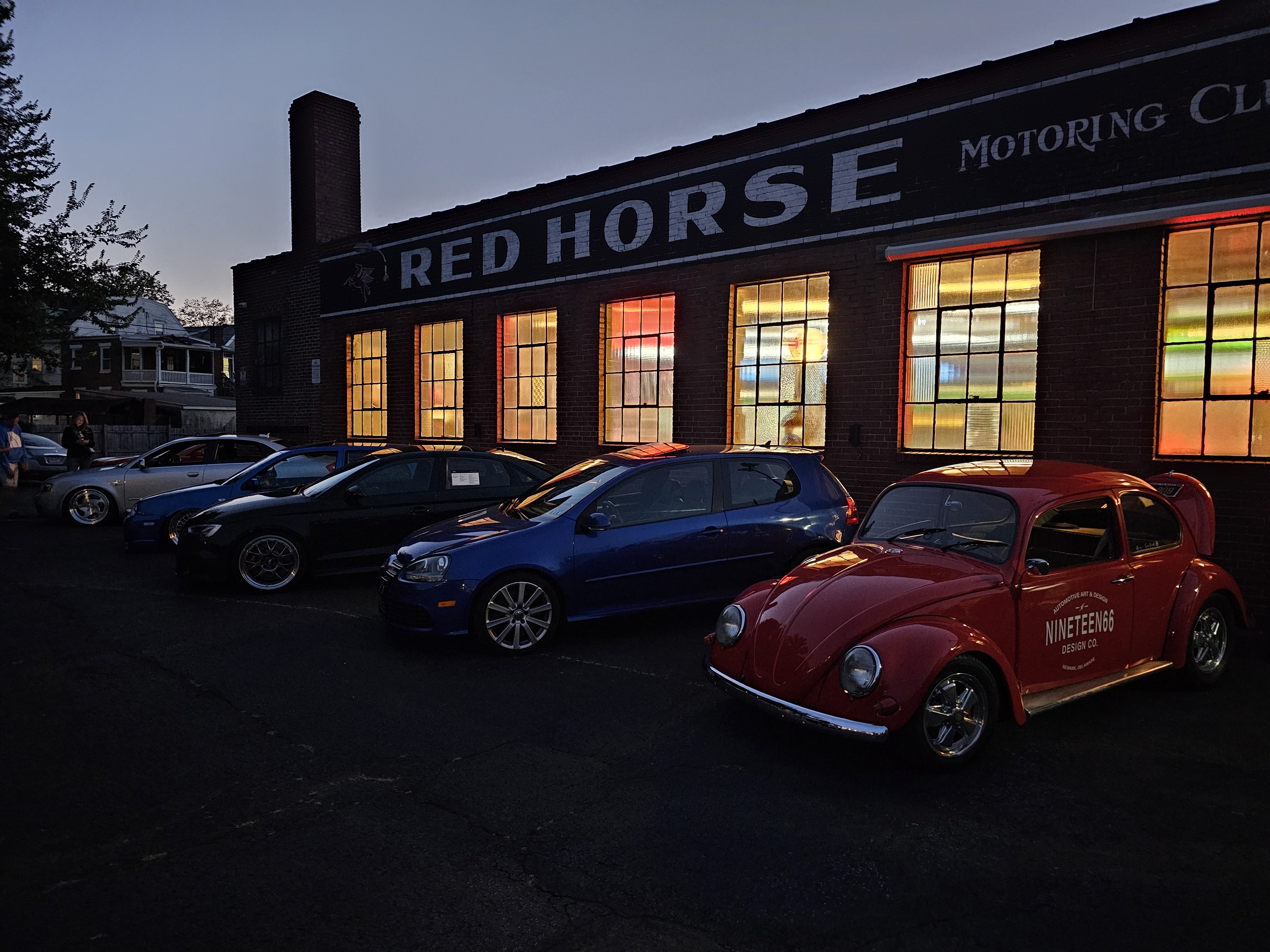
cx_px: 635
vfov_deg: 58.9
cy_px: 476
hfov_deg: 73.9
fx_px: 844
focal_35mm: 23
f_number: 1.7
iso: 800
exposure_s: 1/24
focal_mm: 6.3
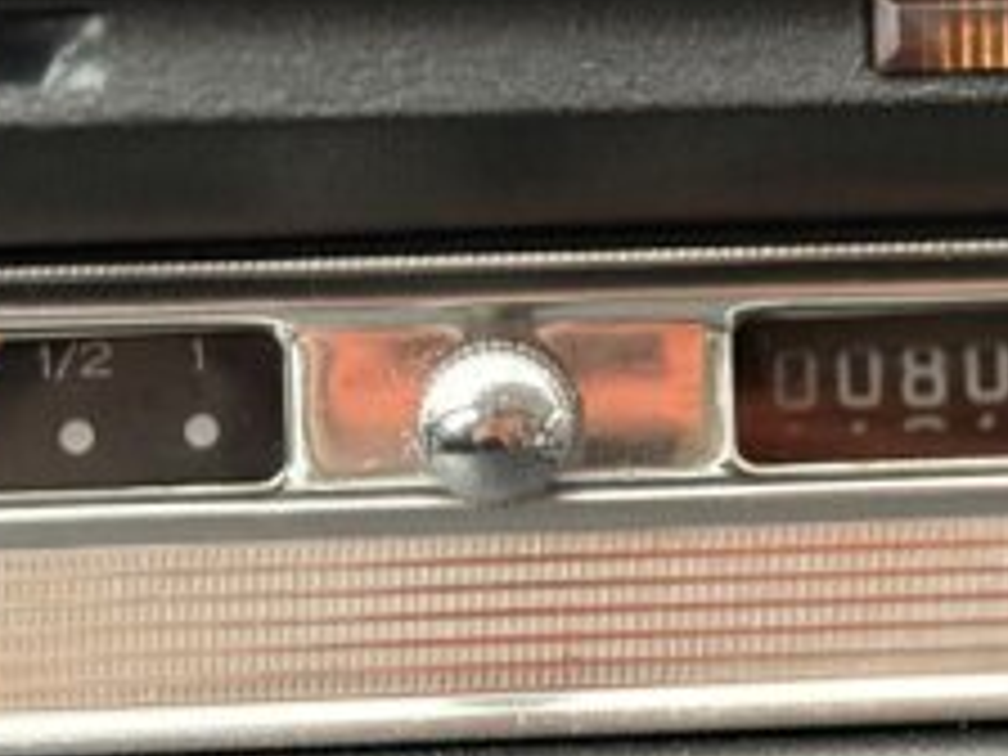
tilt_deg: -27.4
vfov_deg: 10.8
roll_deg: -1.9
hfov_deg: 14.2
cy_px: 189
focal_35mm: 137
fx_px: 3989
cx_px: 940
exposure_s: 1/33
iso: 500
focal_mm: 6.76
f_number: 1.78
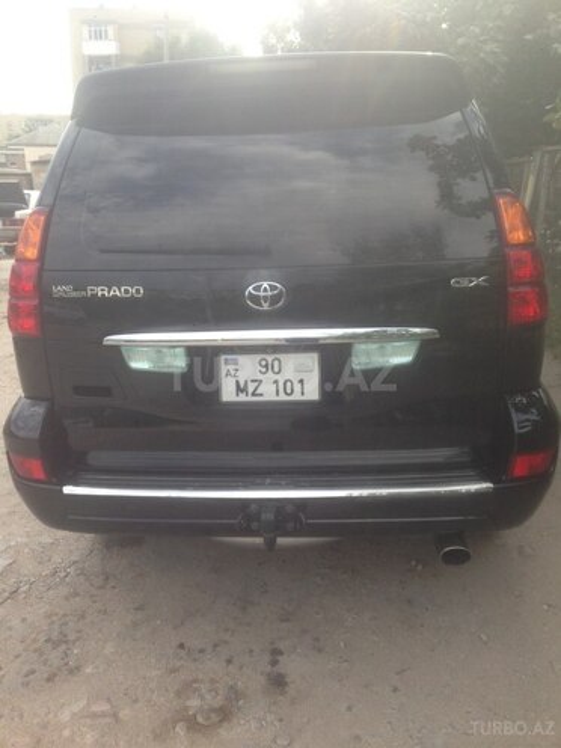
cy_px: 374
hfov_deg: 42.9
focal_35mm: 33
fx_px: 713
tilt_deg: -15.6
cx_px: 280
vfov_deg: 55.4
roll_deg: -1.3
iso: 50
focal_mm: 4.12
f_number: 2.4
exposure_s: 1/315
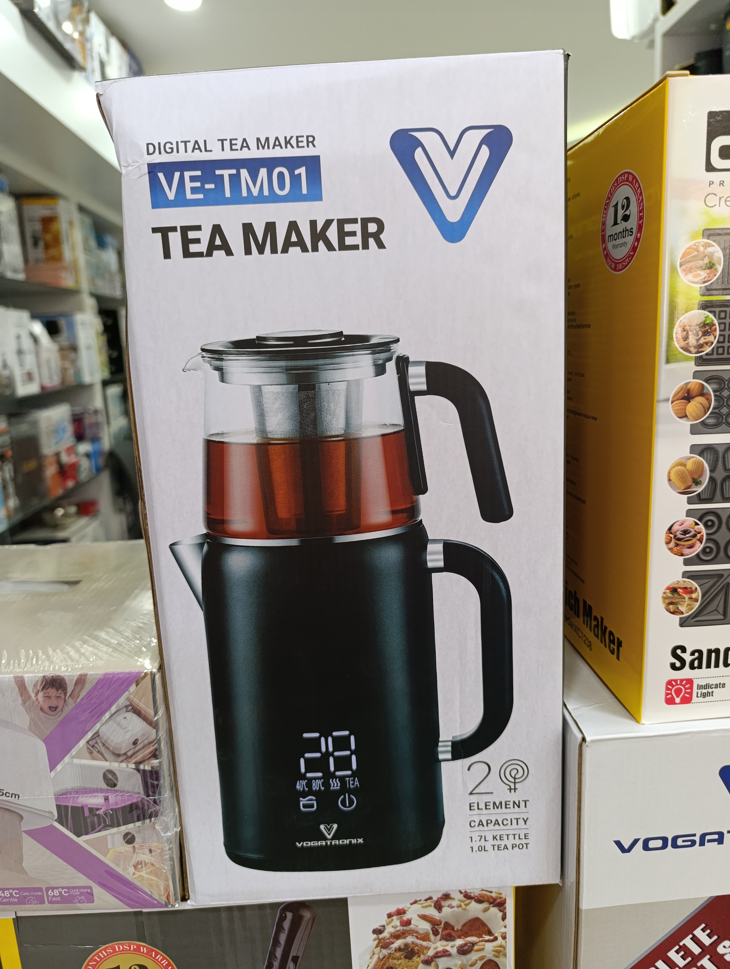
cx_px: 365
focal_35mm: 23
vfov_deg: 73.8
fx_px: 645
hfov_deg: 59.0
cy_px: 484
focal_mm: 6.14
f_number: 1.65
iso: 640
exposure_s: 1/100
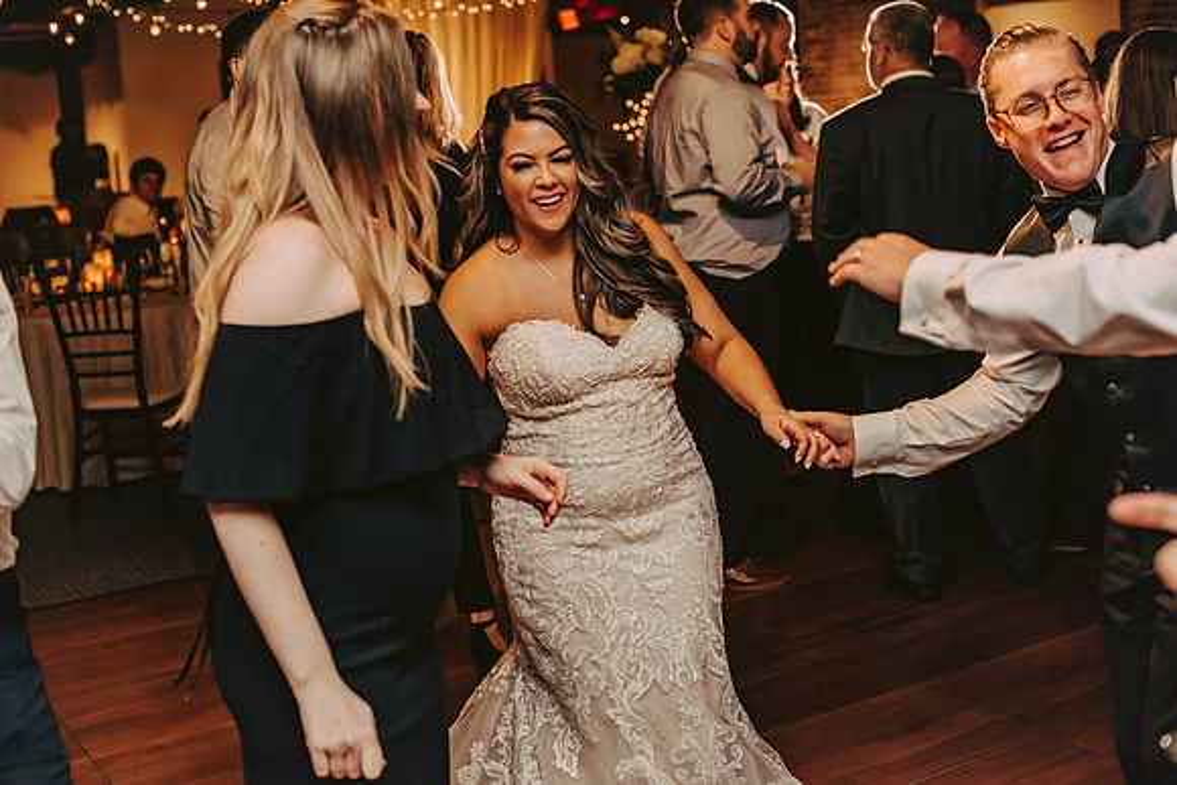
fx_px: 1635
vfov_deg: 27.0
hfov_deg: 39.6
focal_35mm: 50
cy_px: 392
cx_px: 588
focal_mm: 50
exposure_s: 1/200
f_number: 3.2
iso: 2000
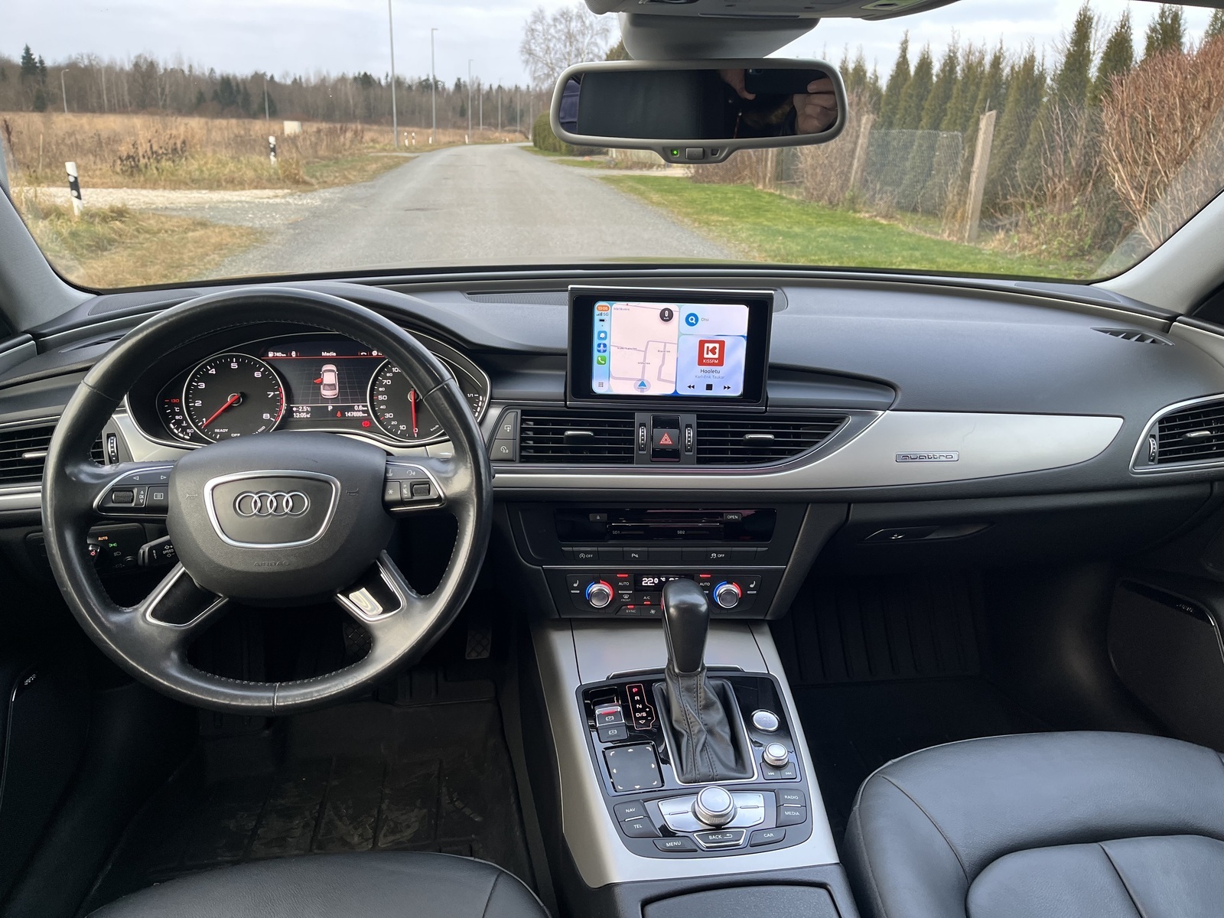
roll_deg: -3.8
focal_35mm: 26
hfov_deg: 67.3
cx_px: 612
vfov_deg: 53.1
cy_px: 459
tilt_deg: -20.5
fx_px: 919
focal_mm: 5.1
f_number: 1.6
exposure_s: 1/99
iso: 80
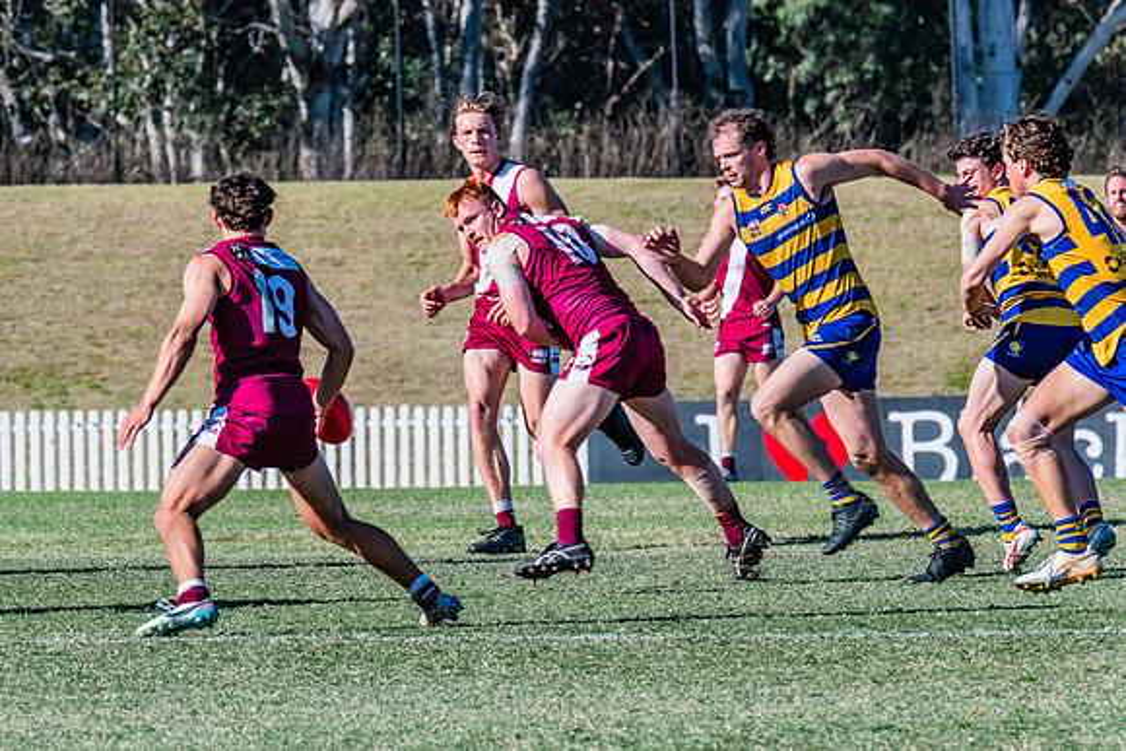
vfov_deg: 2.6
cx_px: 420
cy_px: 391
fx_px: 16477
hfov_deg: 3.9
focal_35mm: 527
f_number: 14
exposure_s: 1/640
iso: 800
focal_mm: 420
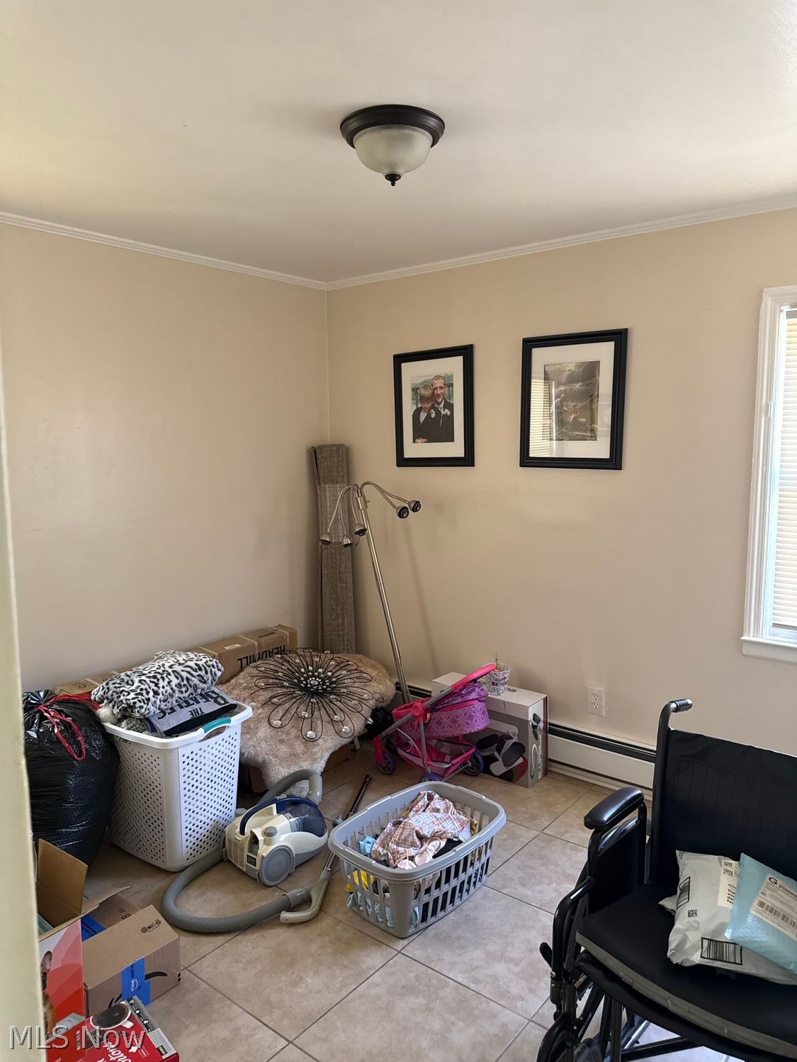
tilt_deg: -1.1
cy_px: 531
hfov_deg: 56.8
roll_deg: +1.3
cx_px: 398
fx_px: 737
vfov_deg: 71.6
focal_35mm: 24
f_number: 1.78
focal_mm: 6.76
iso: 400
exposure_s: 1/60
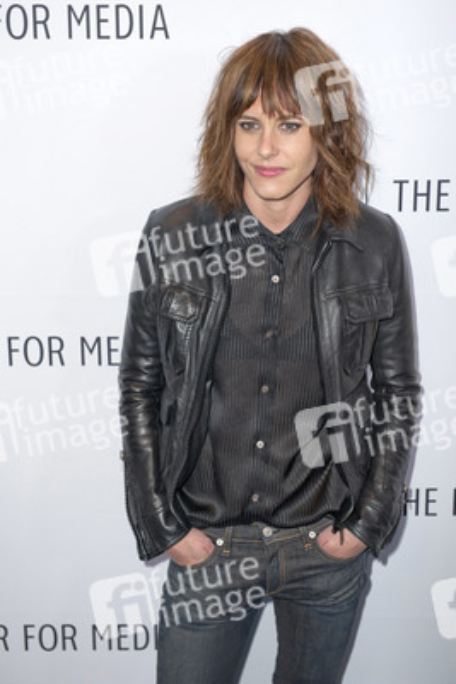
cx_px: 228
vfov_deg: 28.8
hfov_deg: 19.5
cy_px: 342
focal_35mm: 70
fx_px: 1329
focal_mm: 70
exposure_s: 1/400
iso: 500
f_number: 4.5
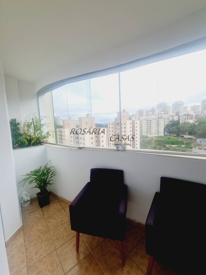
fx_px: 103
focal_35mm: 13
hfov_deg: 89.9
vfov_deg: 106.2
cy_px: 138
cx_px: 103
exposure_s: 1/990
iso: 50
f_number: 2.2
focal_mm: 2.2
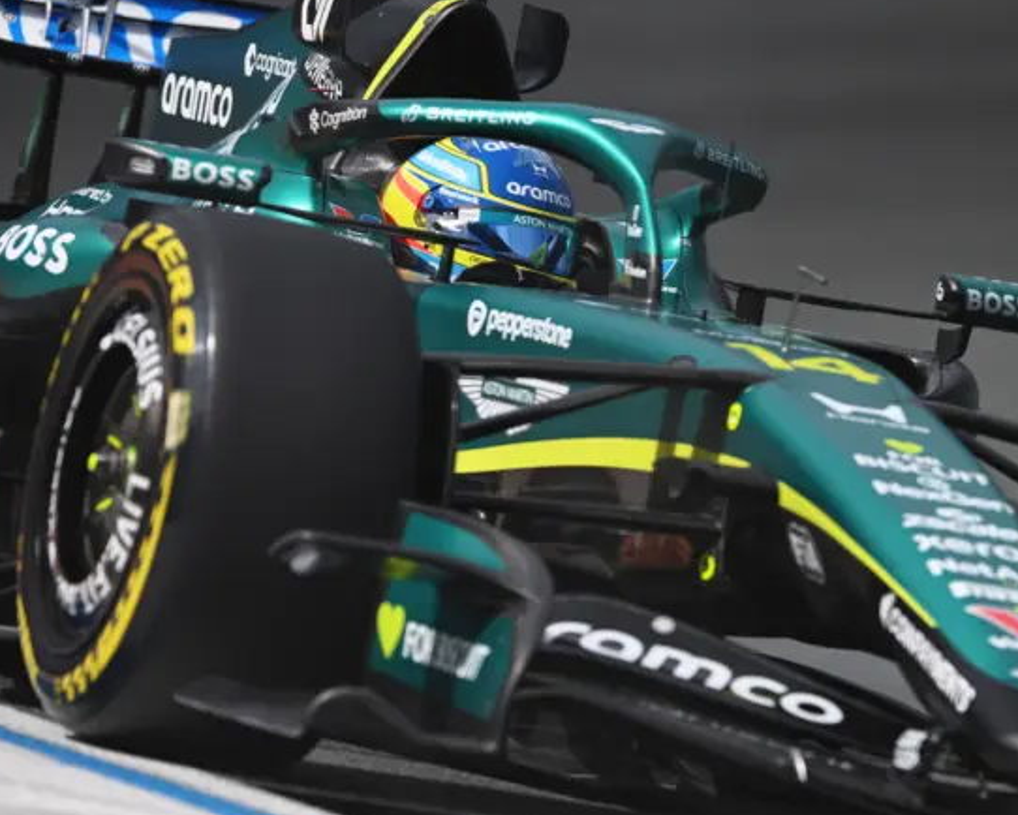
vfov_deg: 2.9
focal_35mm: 532
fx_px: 16034
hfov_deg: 3.6
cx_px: 556
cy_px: 438
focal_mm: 400
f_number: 4
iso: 100
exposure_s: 1/2500
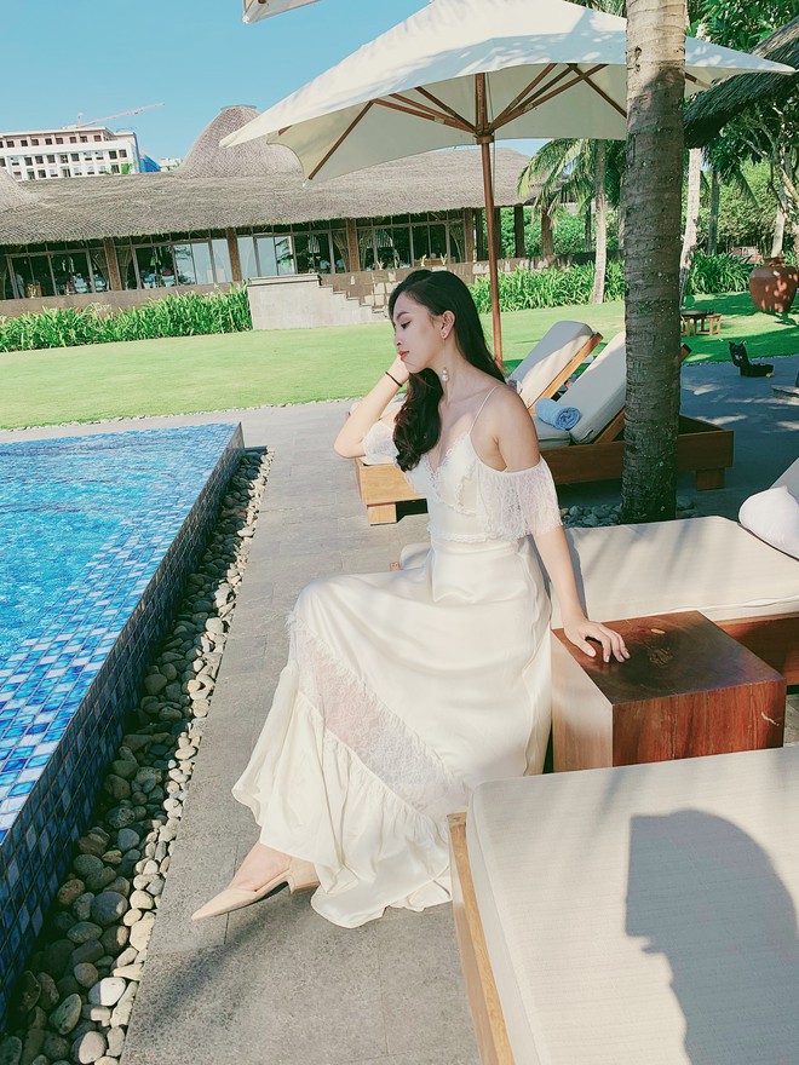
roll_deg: +4.4
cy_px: 532
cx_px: 400
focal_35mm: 26
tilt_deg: -15.8
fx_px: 800
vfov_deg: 67.3
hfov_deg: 53.1
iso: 25
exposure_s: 1/2160
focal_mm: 4.25
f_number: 1.8
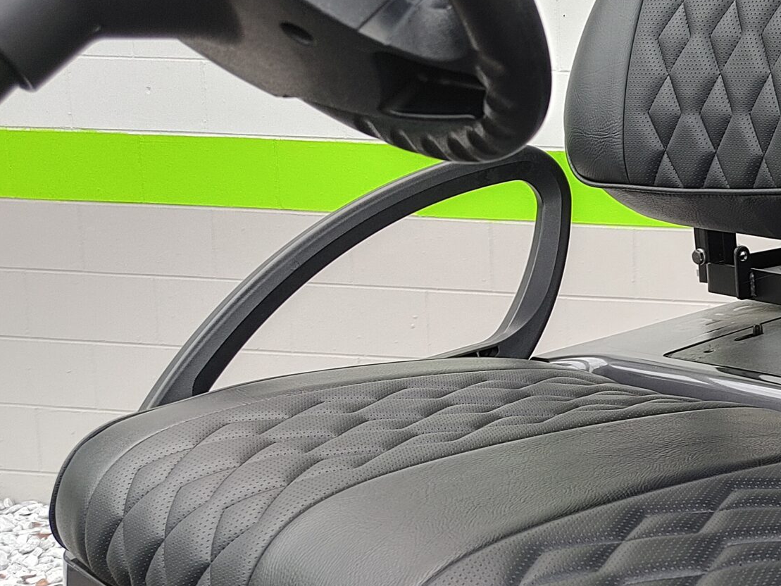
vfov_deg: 24.3
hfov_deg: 28.6
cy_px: 375
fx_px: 1354
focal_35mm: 60
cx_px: 899
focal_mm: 4.81
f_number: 1.8
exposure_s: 1/277
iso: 50
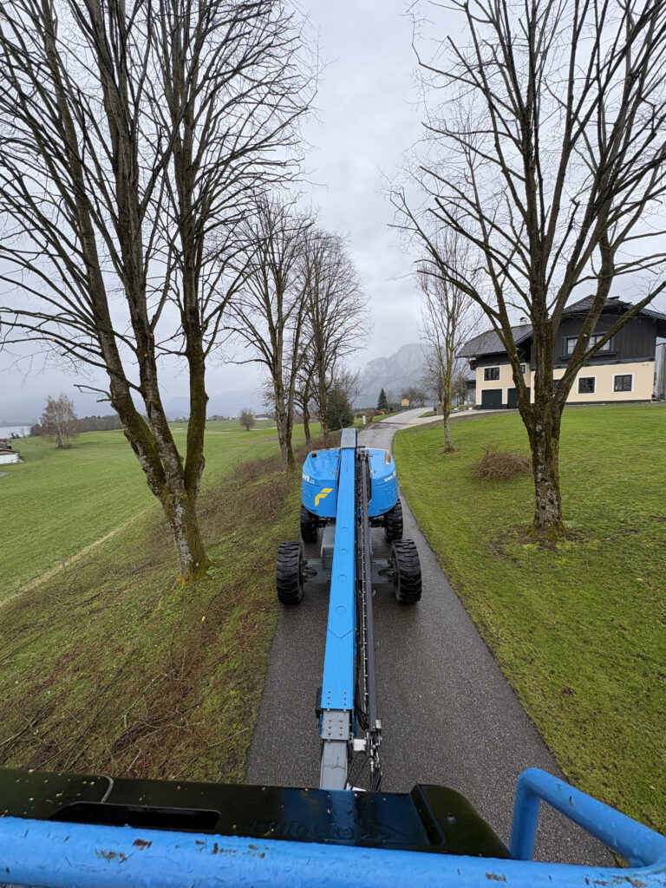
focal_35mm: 14
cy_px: 444
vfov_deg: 102.1
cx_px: 333
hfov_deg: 85.7
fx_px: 359
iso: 40
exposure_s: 1/470
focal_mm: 2.2
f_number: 2.2
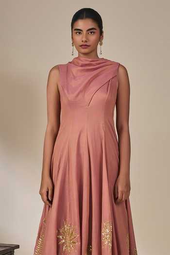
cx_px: 85
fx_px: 390
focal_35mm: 55
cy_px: 128
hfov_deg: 24.6
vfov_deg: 36.2
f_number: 5.6
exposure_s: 1/160
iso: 250
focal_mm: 55
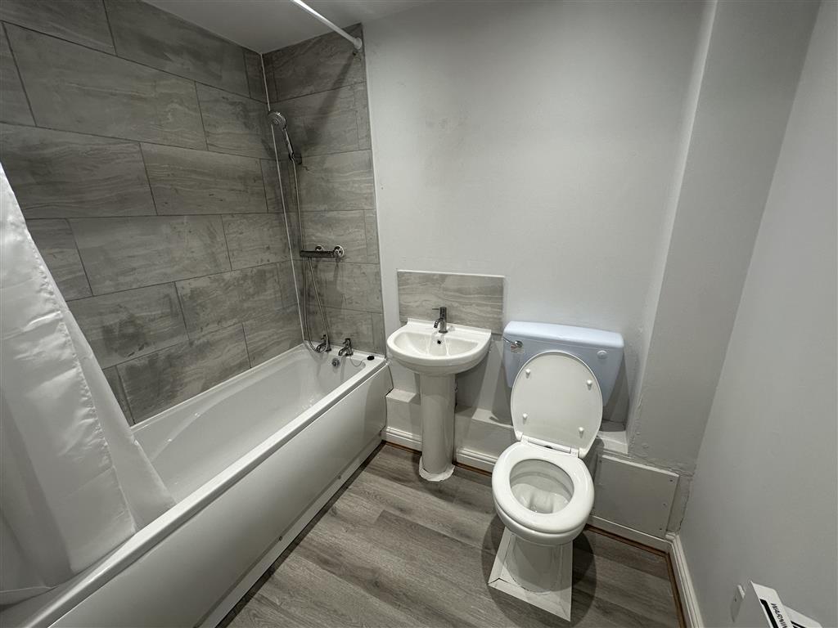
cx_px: 419
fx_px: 339
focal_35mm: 14
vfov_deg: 85.7
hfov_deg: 102.1
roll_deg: +1.7
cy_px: 314
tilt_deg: -16.9
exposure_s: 1/100
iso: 125
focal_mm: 2.22
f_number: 2.2
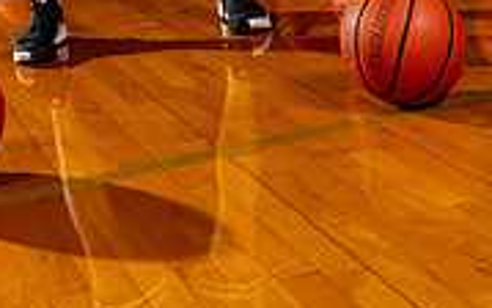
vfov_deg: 13.7
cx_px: 92
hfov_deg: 24.8
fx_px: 1100
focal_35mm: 82
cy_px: -292
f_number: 8
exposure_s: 1/125
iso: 125
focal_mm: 32
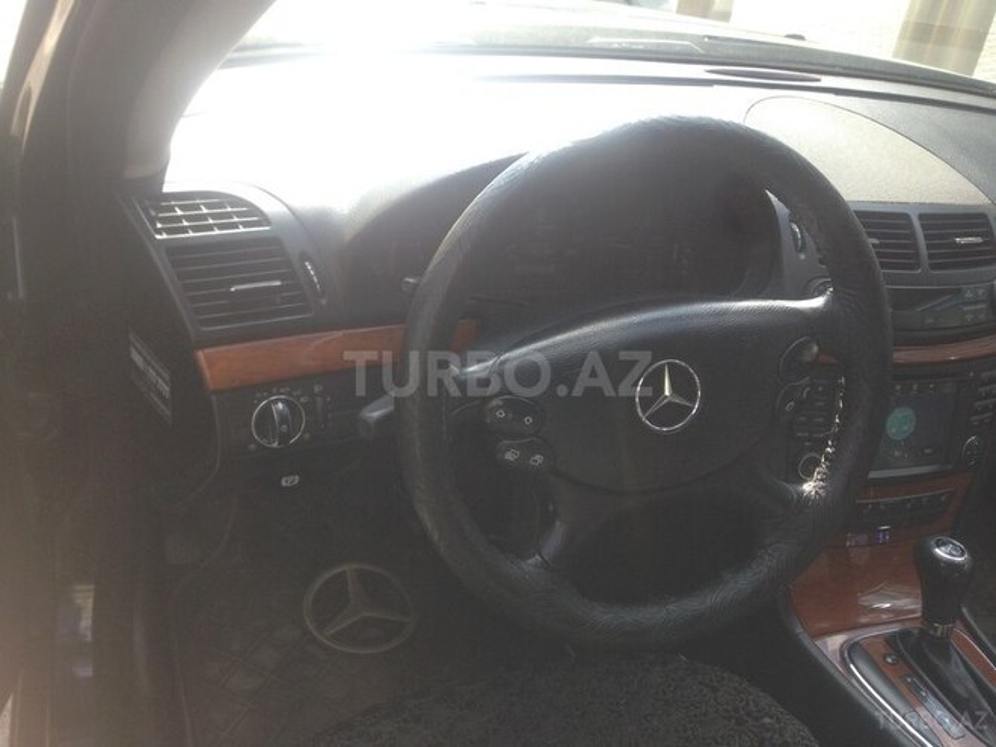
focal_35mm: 33
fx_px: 950
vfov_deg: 42.9
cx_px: 498
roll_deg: -9.4
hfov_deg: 55.4
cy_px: 374
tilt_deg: -34.0
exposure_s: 1/207
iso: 50
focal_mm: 4.12
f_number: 2.4
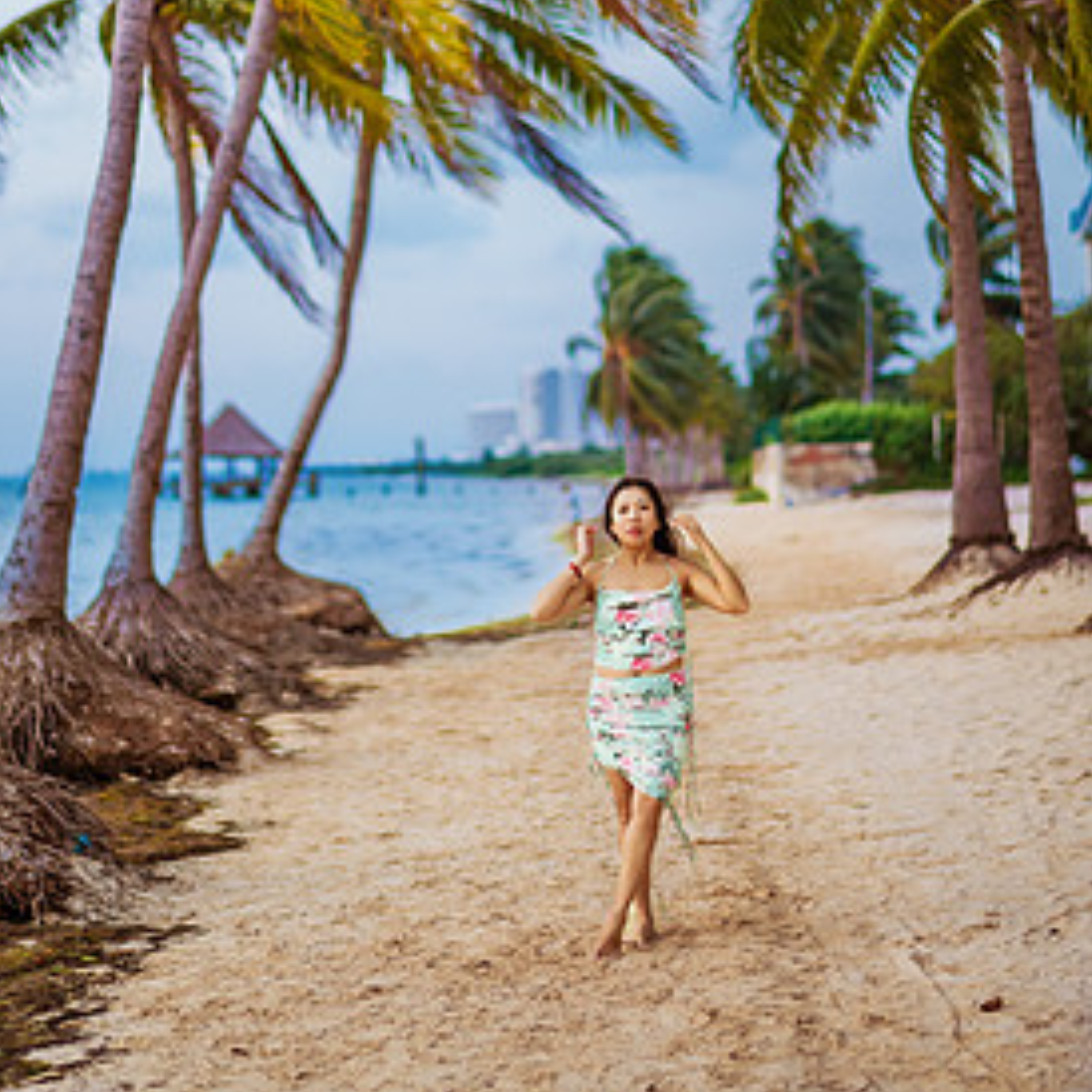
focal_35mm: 81
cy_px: 231
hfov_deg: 21.4
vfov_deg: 21.2
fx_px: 2891
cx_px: 498
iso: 640
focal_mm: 58
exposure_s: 1/5000
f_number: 1.4
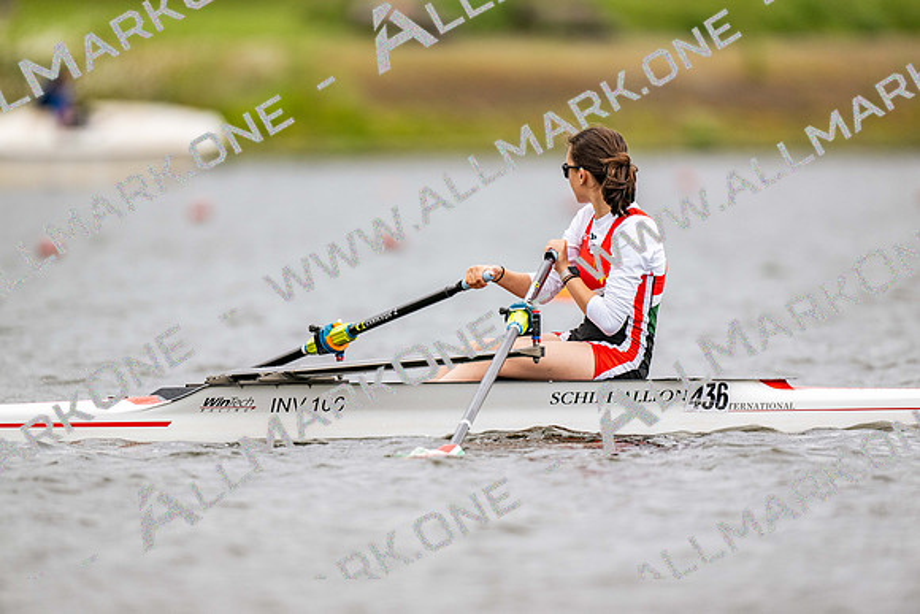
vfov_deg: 2.3
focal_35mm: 600
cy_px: 307
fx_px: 15336
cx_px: 460
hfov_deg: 3.4
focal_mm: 600
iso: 450
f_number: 4
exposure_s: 1/2500
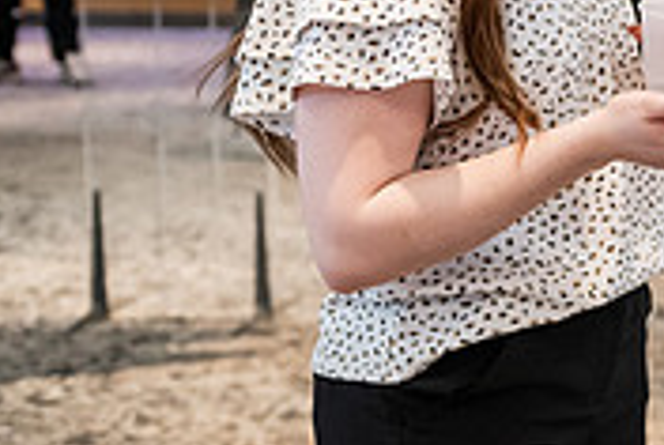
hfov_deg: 15.0
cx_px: 1049
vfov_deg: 10.9
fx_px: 2309
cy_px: -28
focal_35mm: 125
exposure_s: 1/200
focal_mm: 38
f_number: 3.2
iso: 2000
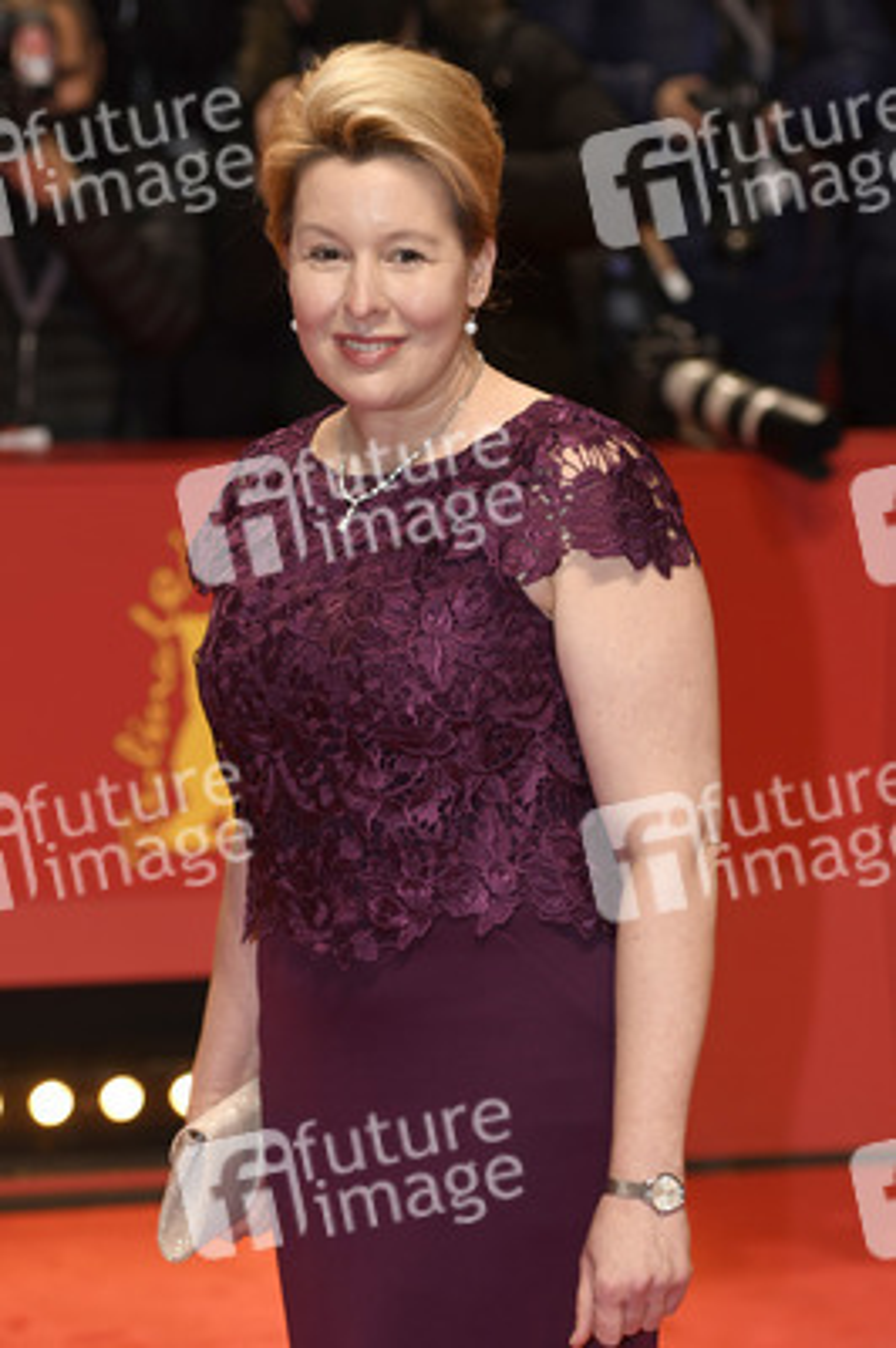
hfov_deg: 13.7
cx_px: 448
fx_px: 3740
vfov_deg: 20.4
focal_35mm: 100
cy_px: 674
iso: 800
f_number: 3.5
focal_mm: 100
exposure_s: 1/400
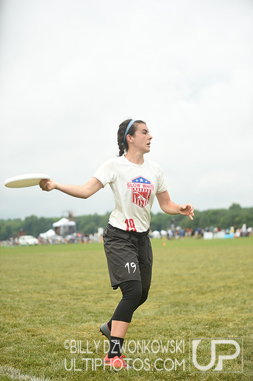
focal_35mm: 70
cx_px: 126
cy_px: 190
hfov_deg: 19.4
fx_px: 740
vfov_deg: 28.9
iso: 200
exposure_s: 1/1250
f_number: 2.8
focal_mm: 70
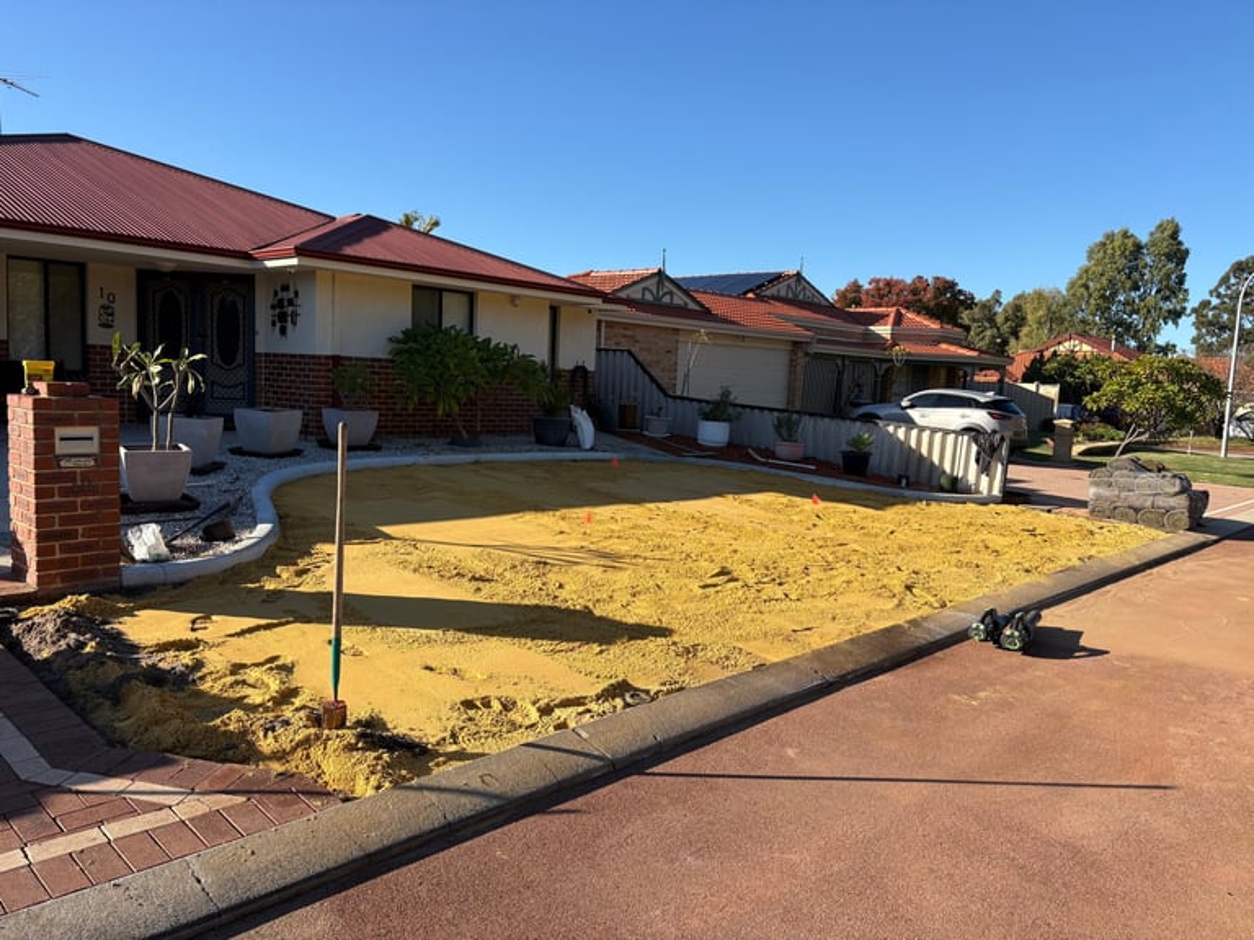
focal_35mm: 26
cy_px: 470
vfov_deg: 53.1
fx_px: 942
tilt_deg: -7.6
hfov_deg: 67.3
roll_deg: -0.3
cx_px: 627
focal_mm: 5.96
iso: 50
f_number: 1.6
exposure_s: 1/2141
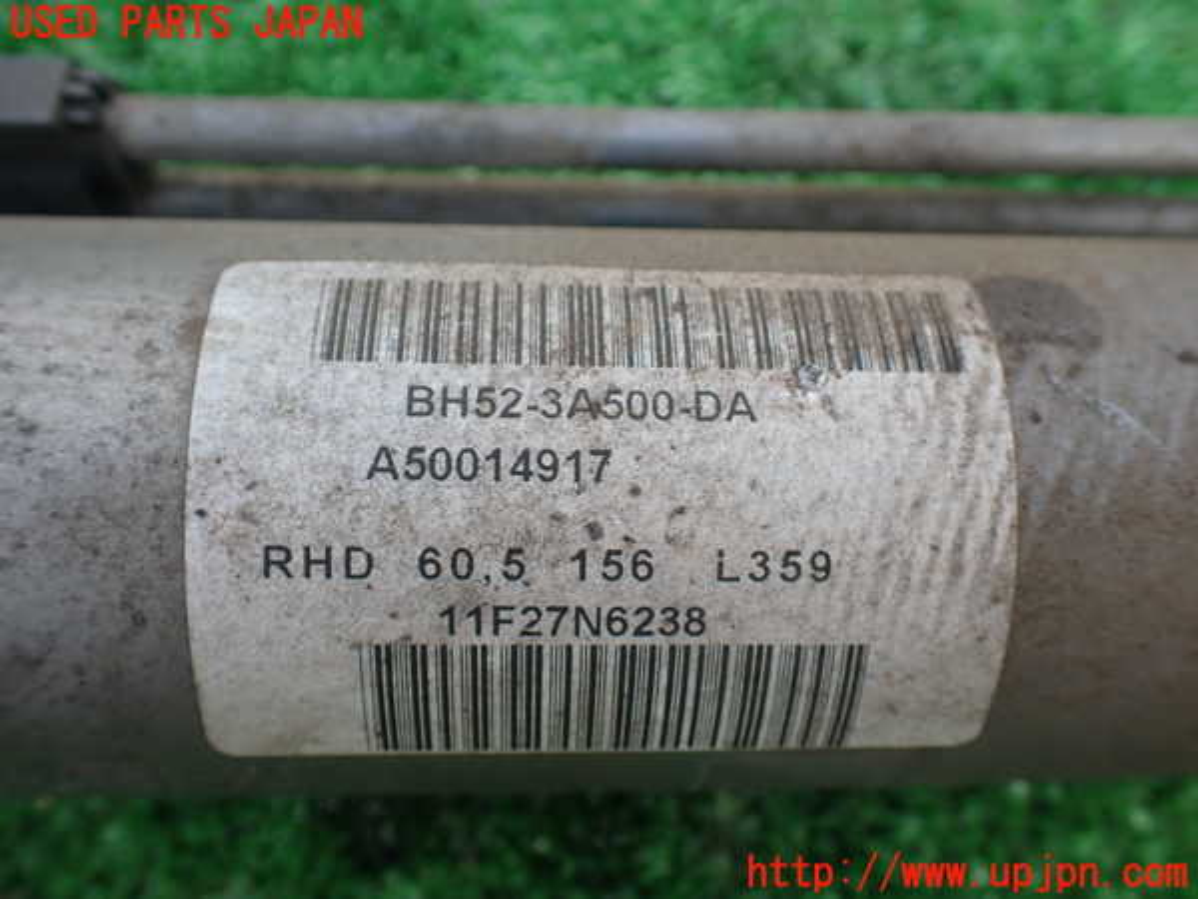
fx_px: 1038
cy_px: 450
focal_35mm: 30
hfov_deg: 60.0
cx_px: 599
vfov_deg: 46.8
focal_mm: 5.4
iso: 100
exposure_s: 1/200
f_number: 2.3
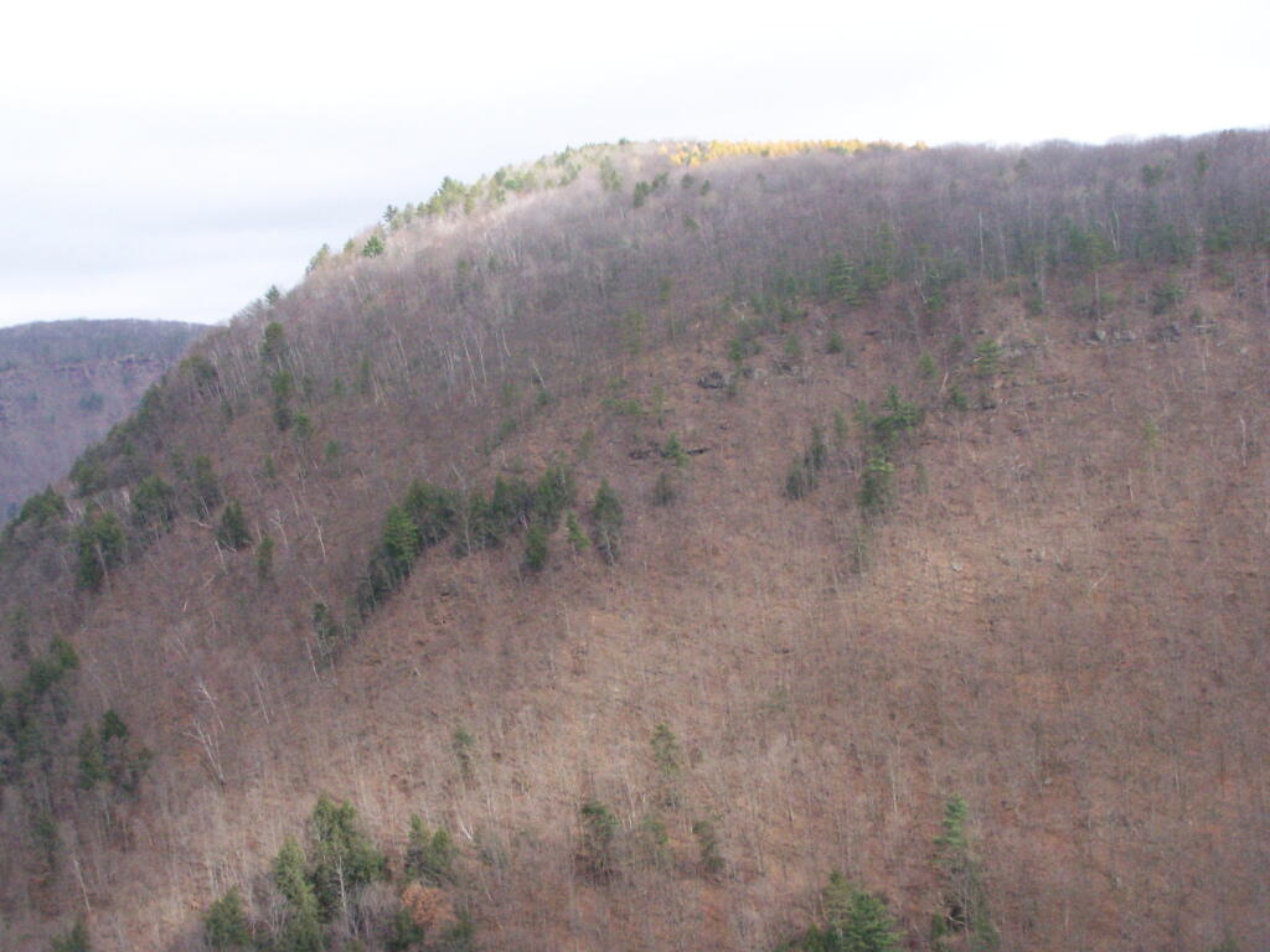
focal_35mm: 56
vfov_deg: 26.1
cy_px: 476
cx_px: 635
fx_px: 2055
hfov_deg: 34.3
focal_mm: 9.3
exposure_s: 1/1000
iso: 400
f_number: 4.5
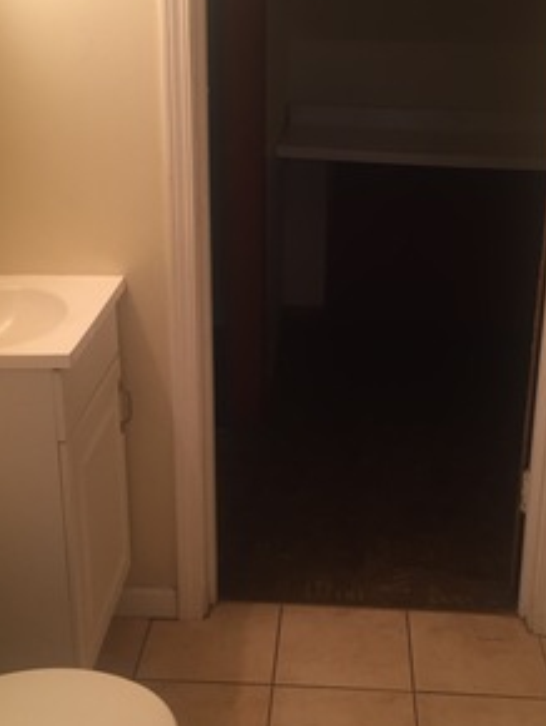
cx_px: 303
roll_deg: -1.9
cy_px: 320
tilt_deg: -18.0
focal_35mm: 48
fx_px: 1008
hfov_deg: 30.3
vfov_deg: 39.6
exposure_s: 1/30
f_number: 2.2
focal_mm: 4.15
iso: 100
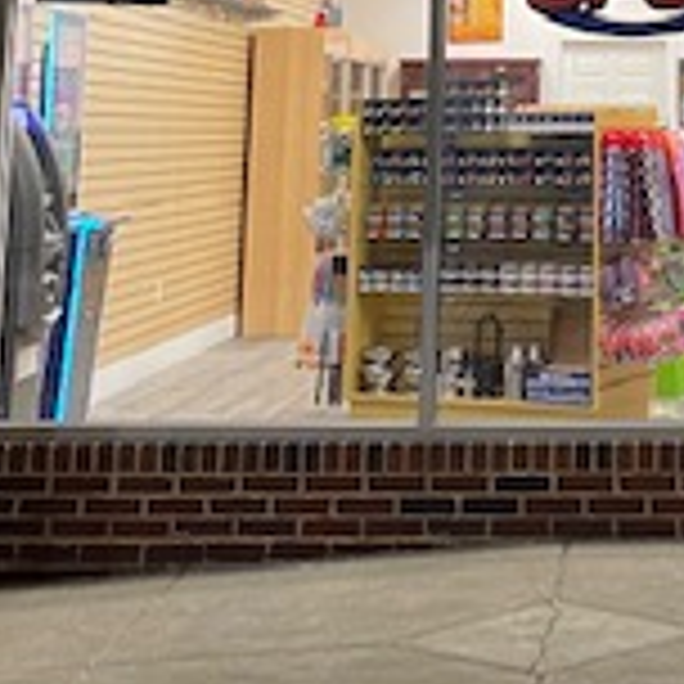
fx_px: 2168
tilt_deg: +11.7
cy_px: -346
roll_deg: -0.2
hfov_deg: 17.4
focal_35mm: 97
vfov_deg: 16.3
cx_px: 711
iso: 200
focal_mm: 4.25
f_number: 1.8
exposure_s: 1/60
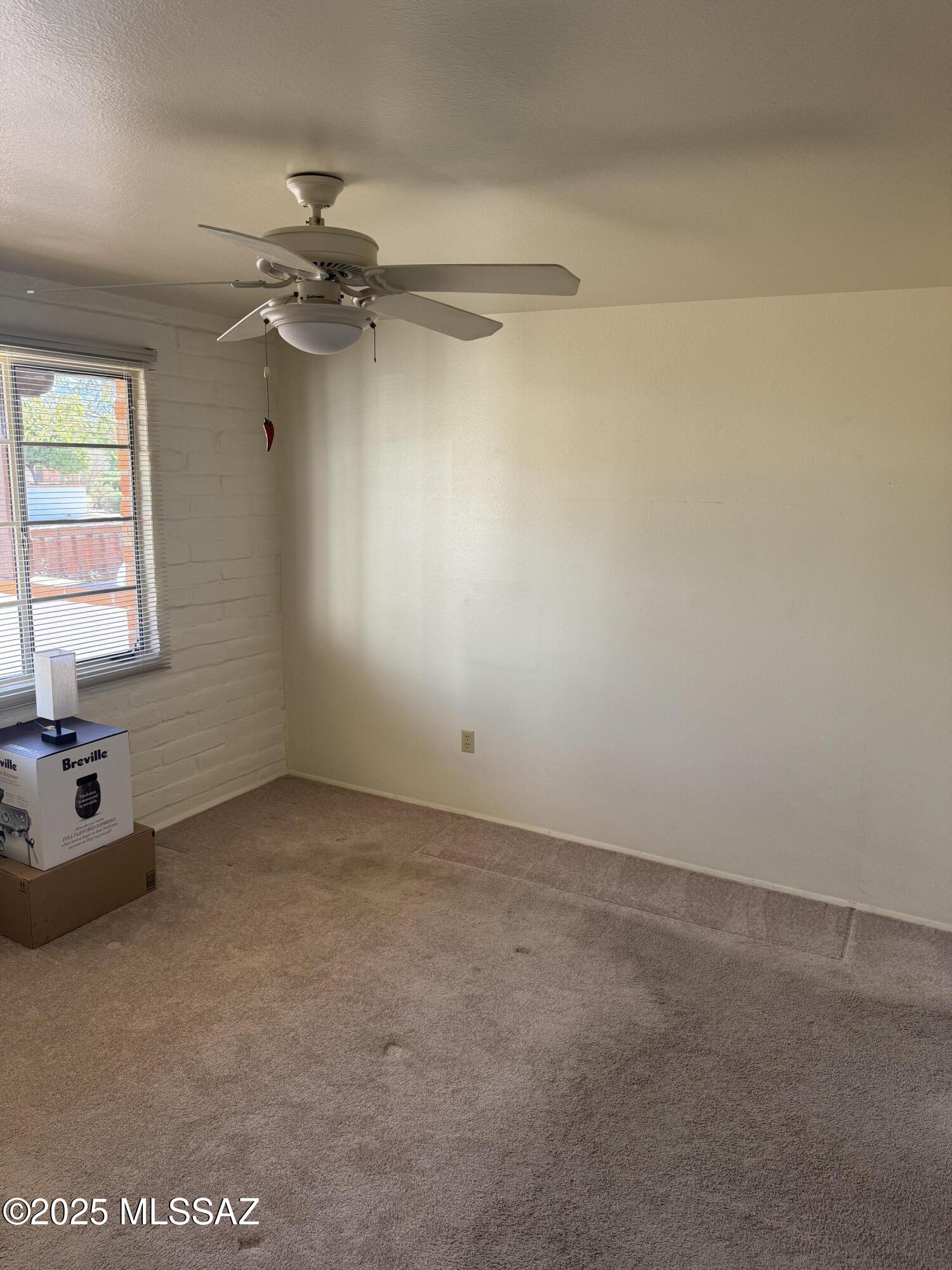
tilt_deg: -9.3
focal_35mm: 24
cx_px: 476
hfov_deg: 56.8
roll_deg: -0.9
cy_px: 635
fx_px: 880
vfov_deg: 71.6
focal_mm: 6.76
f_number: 1.78
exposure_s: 1/121
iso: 100
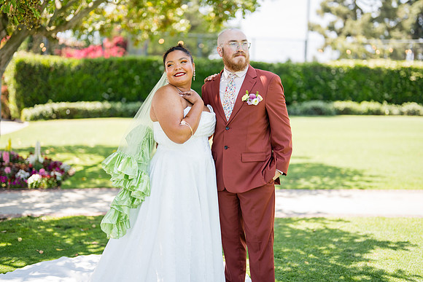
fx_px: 624
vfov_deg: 25.5
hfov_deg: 37.4
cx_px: 212
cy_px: 134
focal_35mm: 53
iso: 200
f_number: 1.2
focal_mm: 50
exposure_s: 1/2500
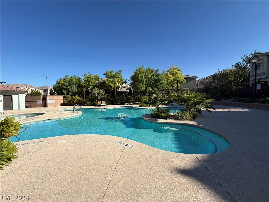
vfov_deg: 85.7
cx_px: 134
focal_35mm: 14
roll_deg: +1.6
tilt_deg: -0.6
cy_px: 101
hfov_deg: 102.1
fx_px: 109
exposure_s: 1/942
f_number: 2.2
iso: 20
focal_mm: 2.22
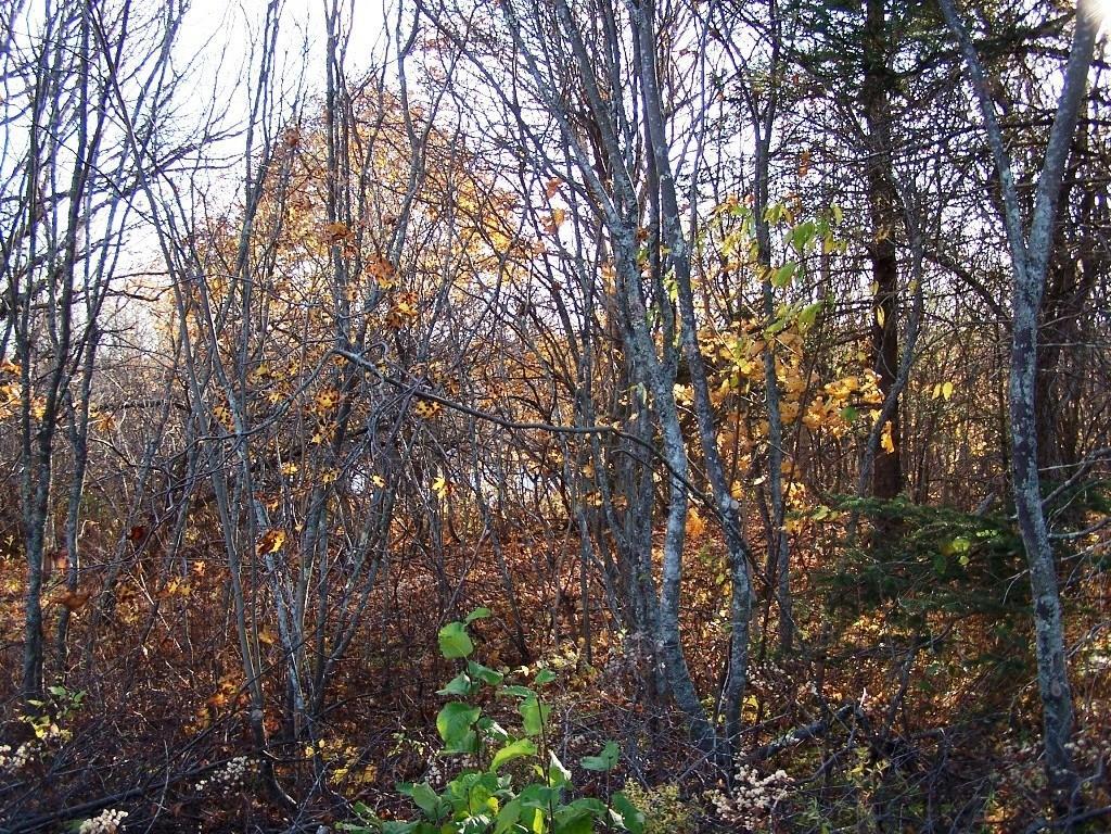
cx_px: 556
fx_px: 1220
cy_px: 417
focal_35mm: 38
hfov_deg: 49.0
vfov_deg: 37.7
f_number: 2.8
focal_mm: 6.3
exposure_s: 1/180
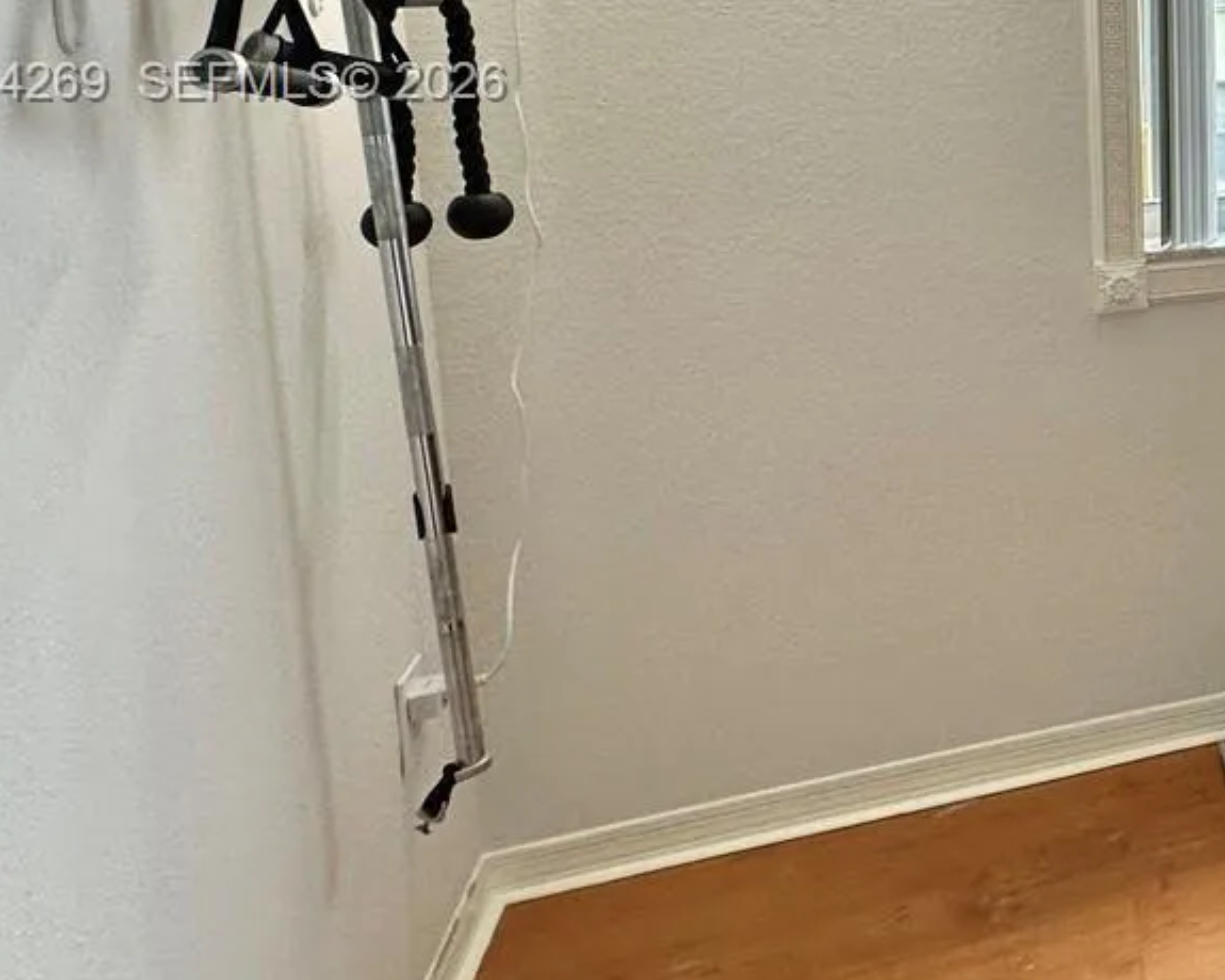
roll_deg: -0.6
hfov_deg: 35.2
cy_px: 85
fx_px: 1378
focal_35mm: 38
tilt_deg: -7.2
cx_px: 1547
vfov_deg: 36.5
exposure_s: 1/120
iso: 80
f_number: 2.2
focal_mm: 2.22
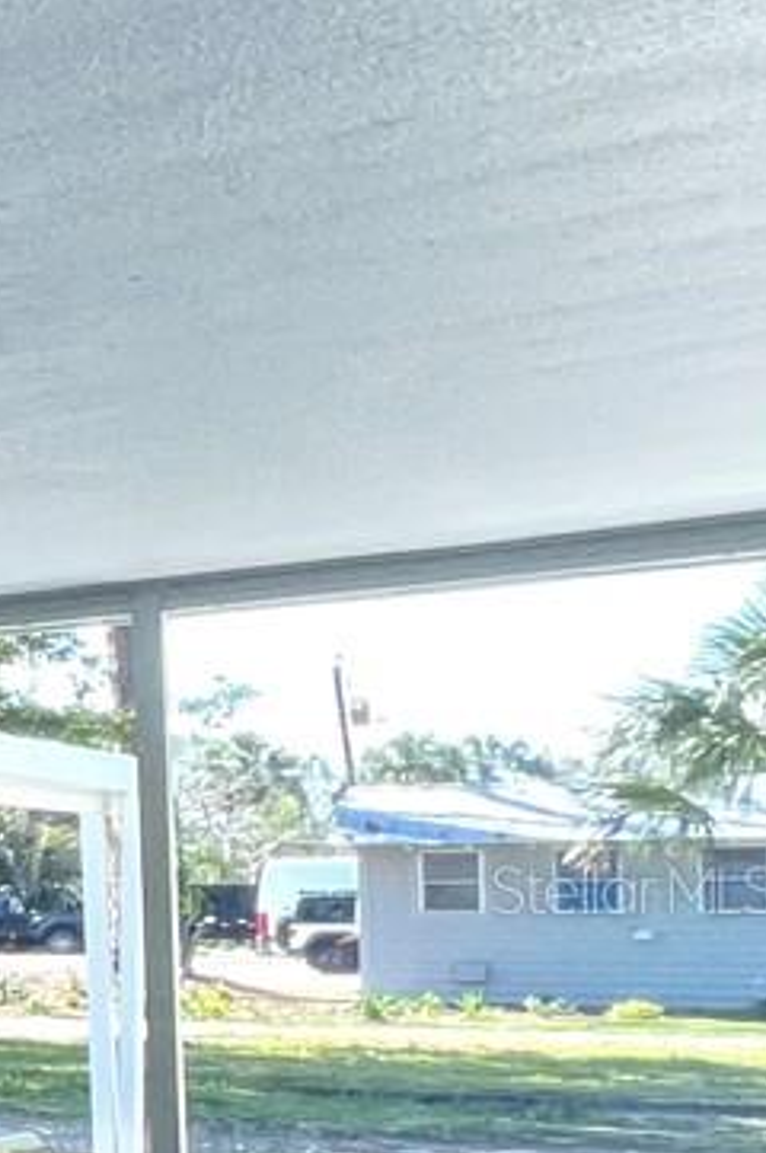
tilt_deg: +1.1
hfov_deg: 10.2
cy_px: 888
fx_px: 1919
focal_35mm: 60
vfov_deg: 32.7
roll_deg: +1.1
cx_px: -1762
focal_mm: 1.57
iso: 50
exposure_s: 1/120
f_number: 1.8
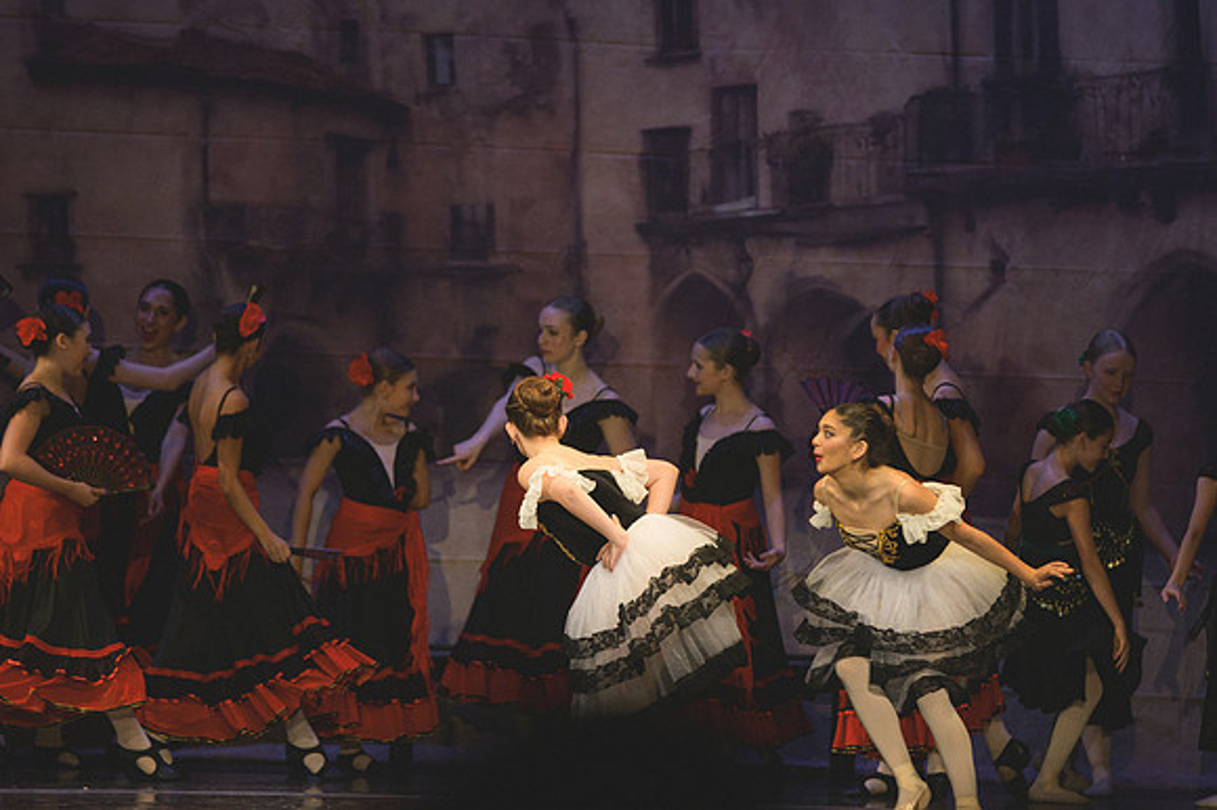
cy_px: 405
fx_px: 10135
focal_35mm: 300
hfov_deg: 6.9
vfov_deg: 4.6
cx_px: 608
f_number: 2.8
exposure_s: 1/1250
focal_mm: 200
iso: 2000
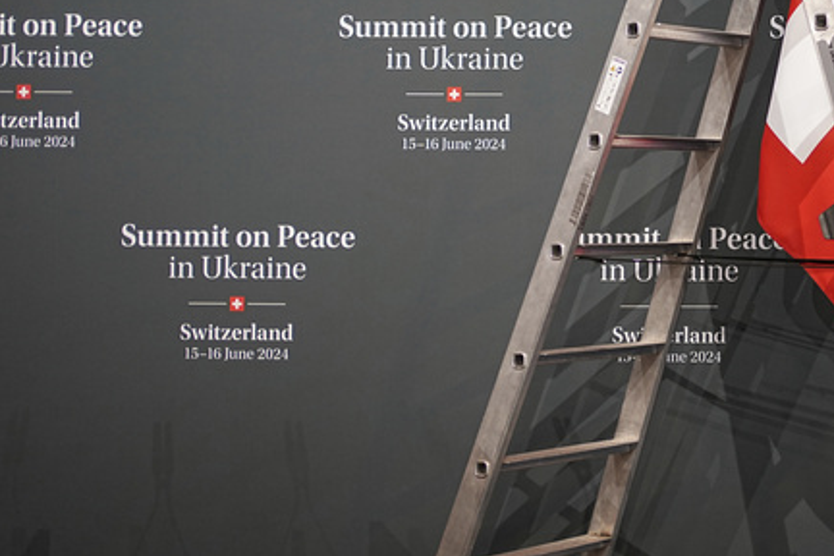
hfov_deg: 23.0
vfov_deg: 16.3
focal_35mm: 83
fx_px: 1923
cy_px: 92
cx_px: 925
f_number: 1.8
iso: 400
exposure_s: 1/500
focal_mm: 35
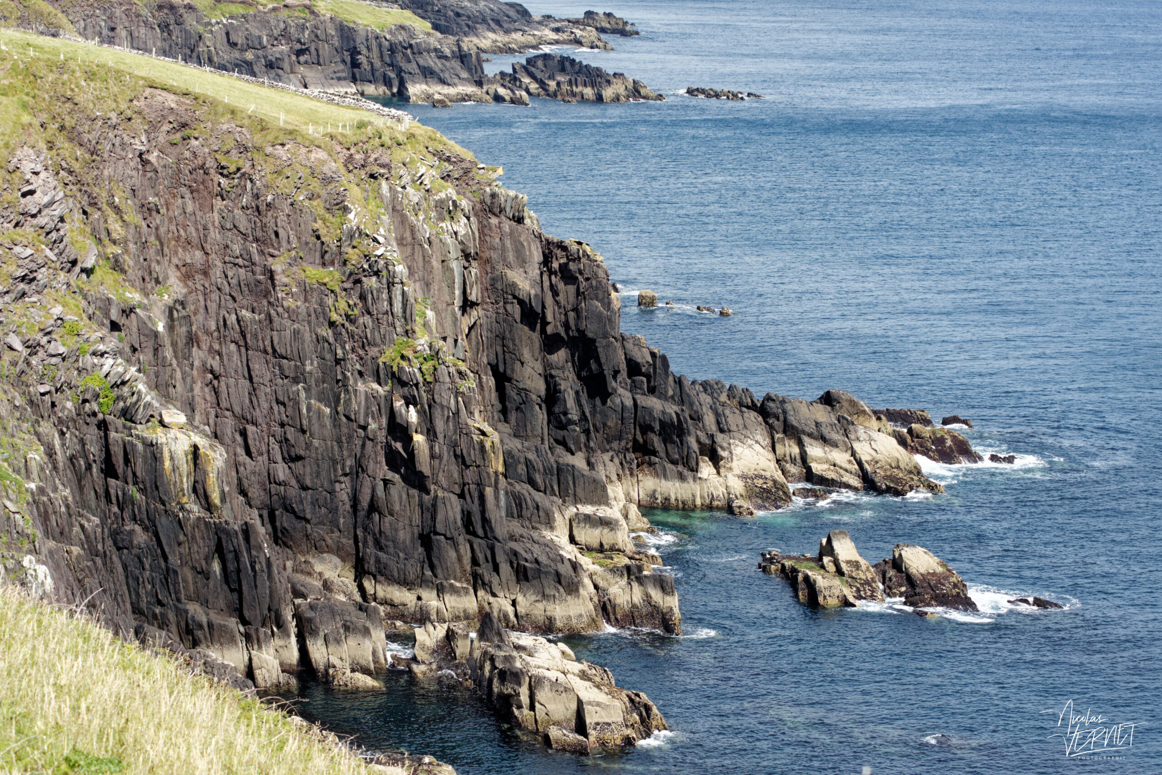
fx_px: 3388
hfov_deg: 19.5
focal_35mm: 105
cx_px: 581
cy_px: 388
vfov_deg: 13.0
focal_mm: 70
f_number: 8
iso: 500
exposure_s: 1/1000
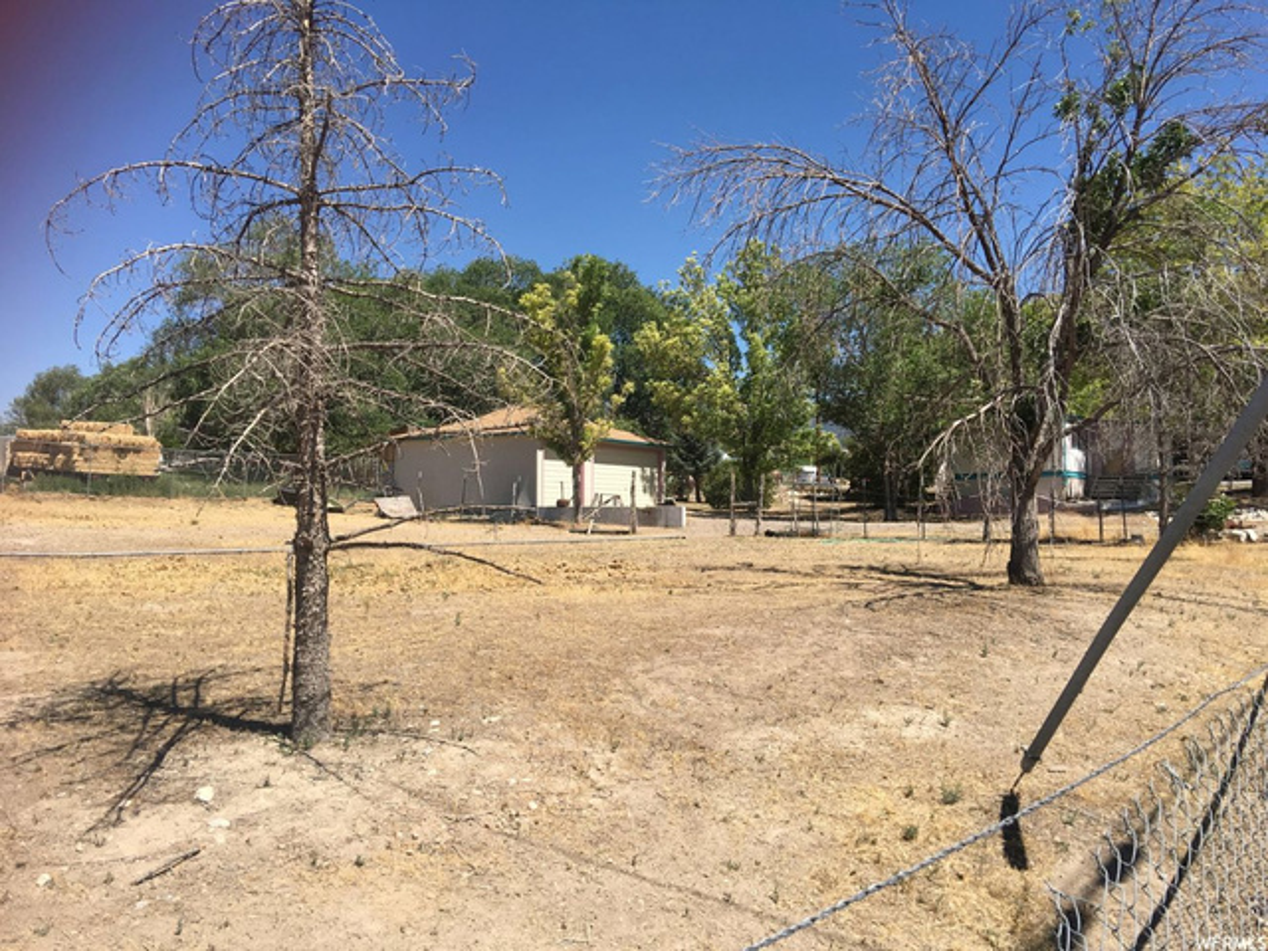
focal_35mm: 29
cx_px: 634
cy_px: 476
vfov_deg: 48.2
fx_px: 1062
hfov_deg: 61.7
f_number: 2.2
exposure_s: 1/1399
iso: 25
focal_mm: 4.15
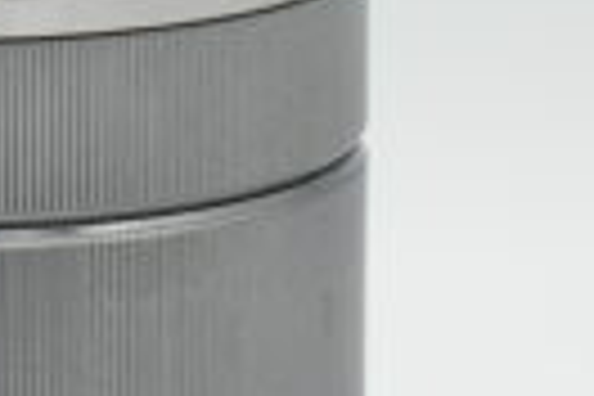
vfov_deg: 3.4
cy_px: 338
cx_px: -86
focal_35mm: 410
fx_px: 6764
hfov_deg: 5.0
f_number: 11
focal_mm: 60
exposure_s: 1/250
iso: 640
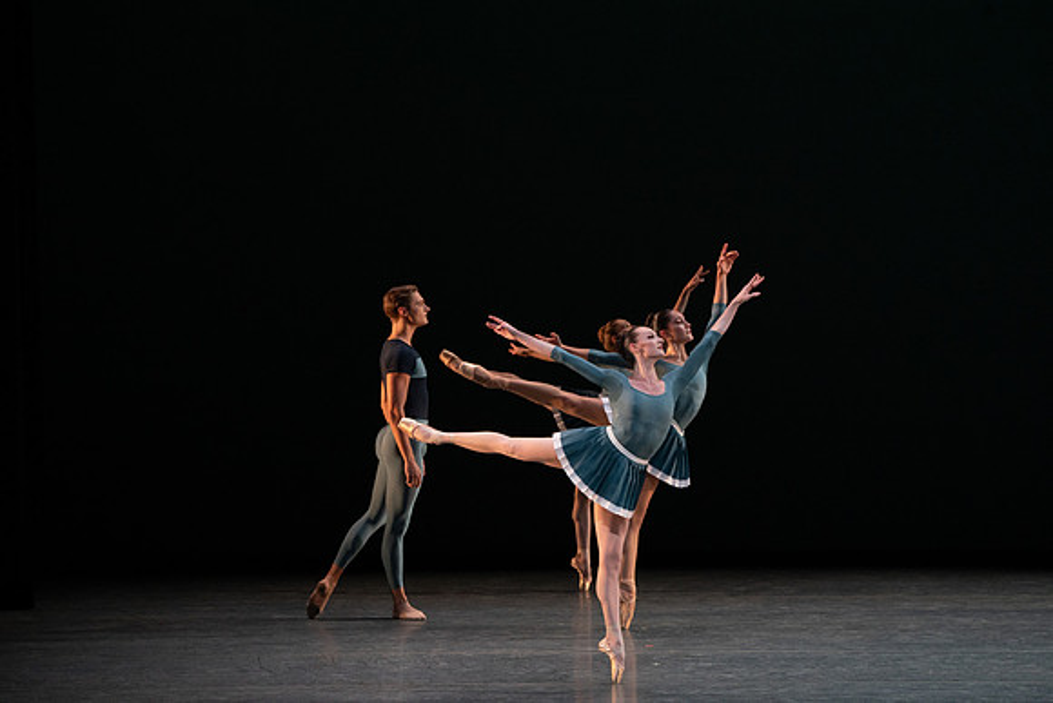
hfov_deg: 8.0
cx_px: 526
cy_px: 352
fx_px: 7489
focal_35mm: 256
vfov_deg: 5.4
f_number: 8
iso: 5000
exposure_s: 1/400
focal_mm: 256
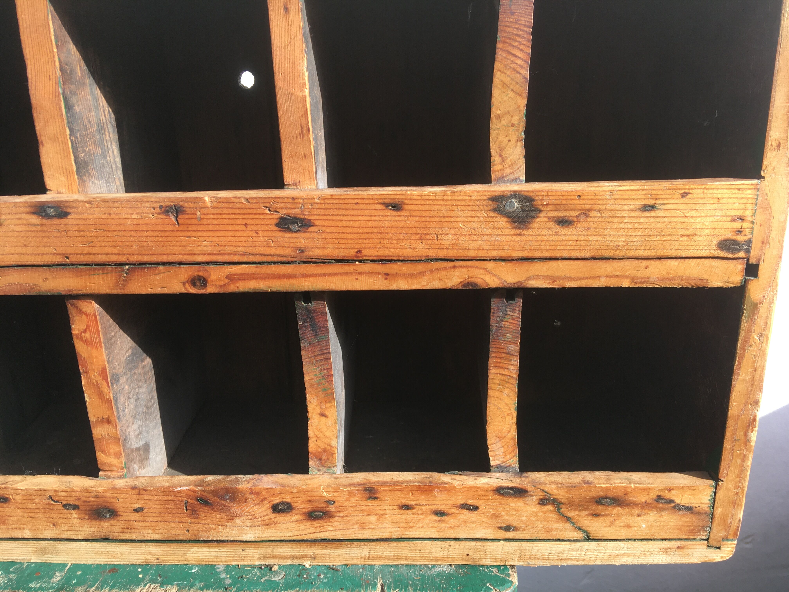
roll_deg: +0.2
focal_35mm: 29
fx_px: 661
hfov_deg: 61.7
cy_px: 296
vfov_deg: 48.2
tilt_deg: -17.8
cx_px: 394
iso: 25
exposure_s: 1/472
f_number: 2.2
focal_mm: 4.15
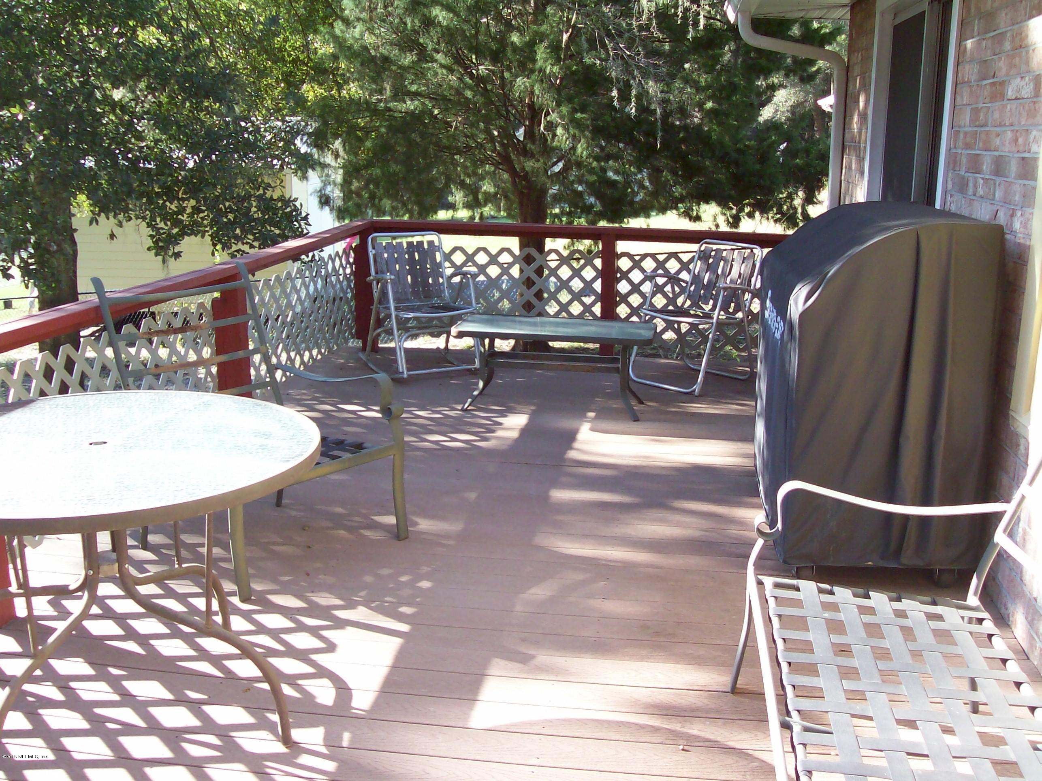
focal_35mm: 36
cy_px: 390
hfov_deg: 51.4
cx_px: 521
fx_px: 1083
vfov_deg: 39.6
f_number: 2.7
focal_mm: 6
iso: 80
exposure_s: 1/161
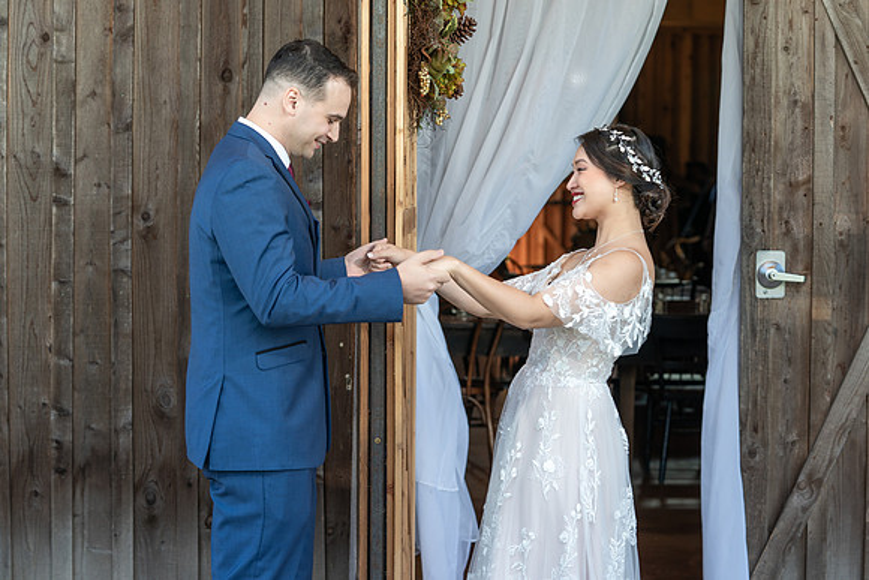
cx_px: 444
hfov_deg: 25.0
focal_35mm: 81
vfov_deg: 16.8
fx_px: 1959
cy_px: 290
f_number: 4
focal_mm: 78
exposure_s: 1/200
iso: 250
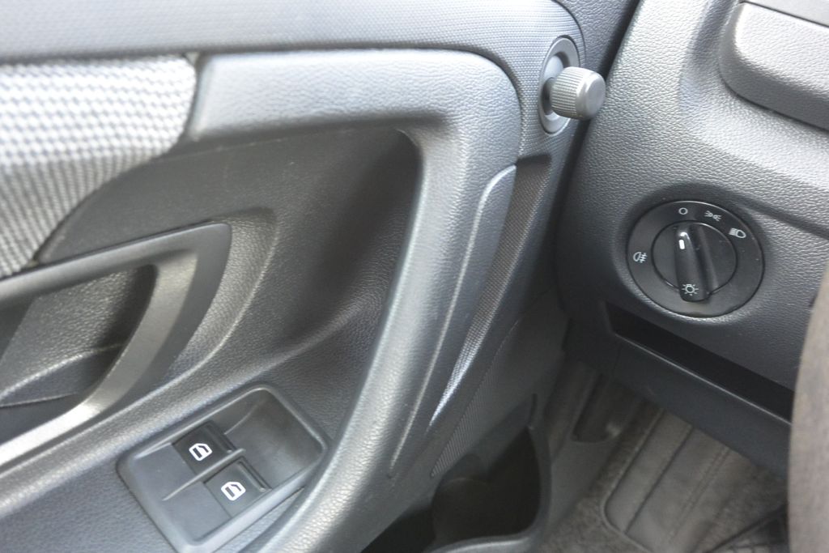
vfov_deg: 45.0
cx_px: 414
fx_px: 668
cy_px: 276
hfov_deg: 63.7
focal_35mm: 29
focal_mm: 11
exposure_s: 1/50
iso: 800
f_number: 3.5
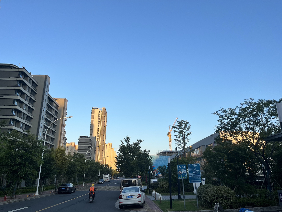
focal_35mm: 26
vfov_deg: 53.1
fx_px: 212
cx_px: 141
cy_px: 106
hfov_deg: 67.3
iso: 50
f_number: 1.6
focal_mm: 5.1
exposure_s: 1/1129
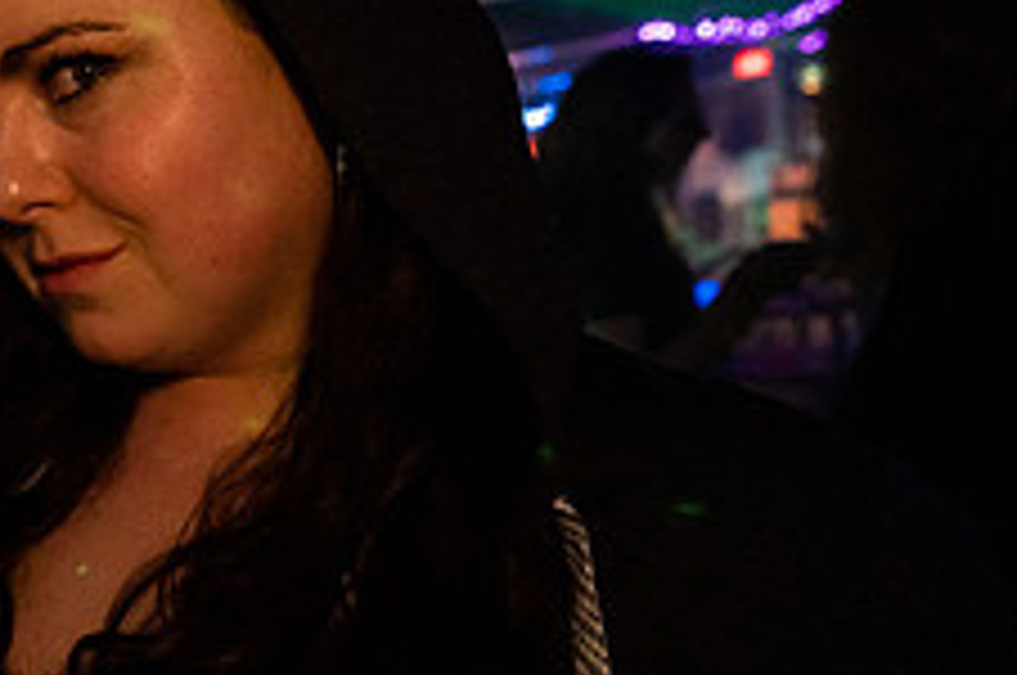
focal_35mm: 36
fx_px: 1016
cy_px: 353
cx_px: -166
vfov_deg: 36.8
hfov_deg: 40.1
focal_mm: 14
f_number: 2.8
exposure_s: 1/250
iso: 2500
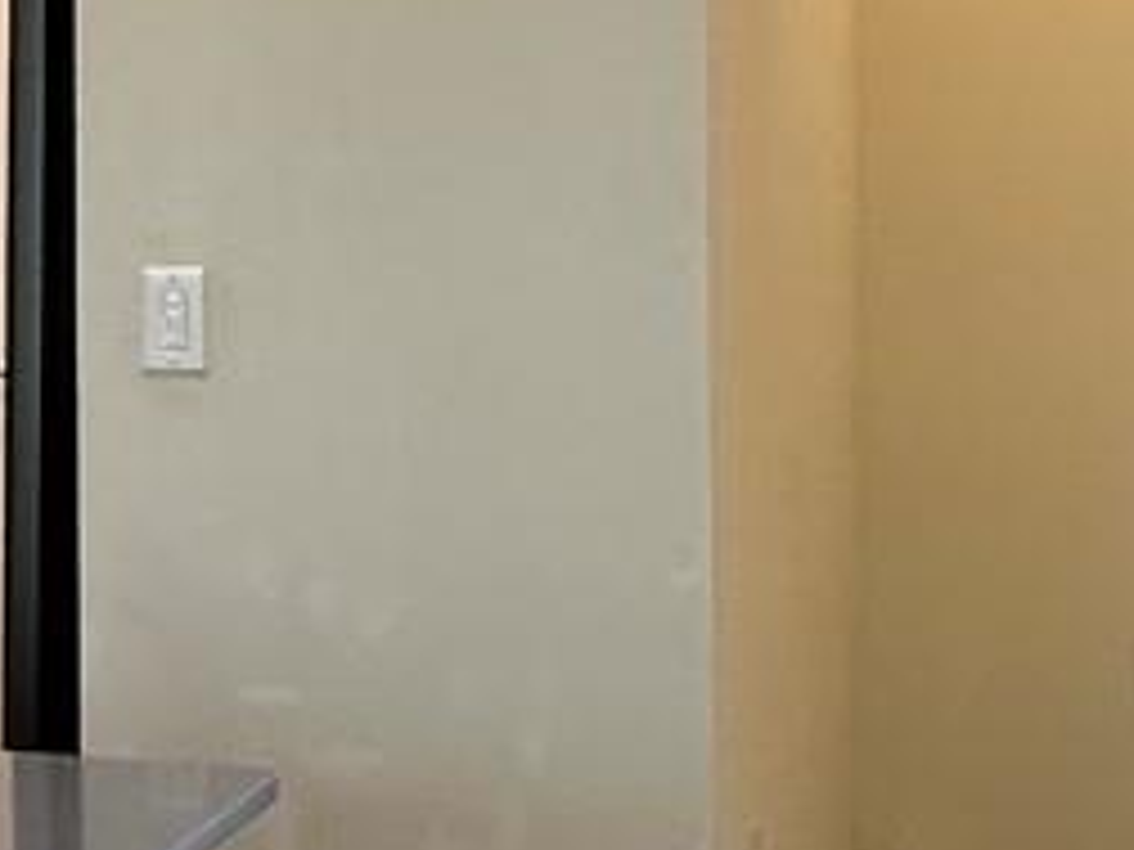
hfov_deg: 21.4
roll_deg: +0.5
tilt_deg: -1.0
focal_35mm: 89
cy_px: 238
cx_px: 58
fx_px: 2916
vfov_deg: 16.5
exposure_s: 1/120
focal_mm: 2.22
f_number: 2.2
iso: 250
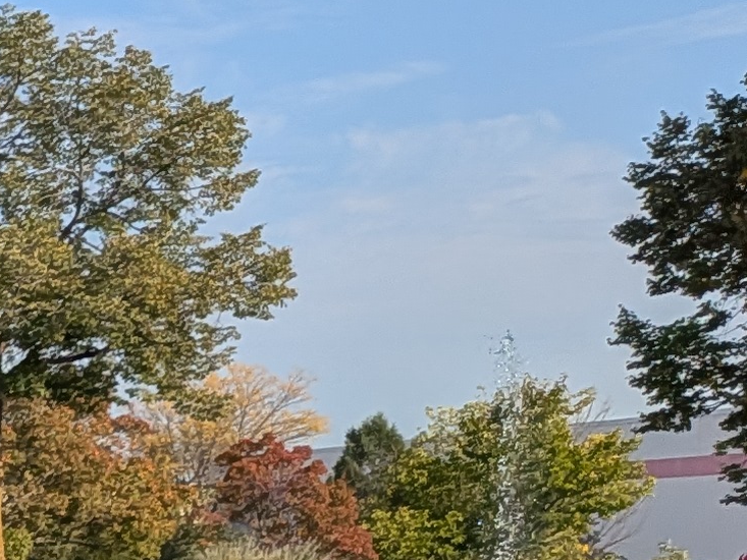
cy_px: 824
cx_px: -1284
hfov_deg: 11.3
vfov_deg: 10.9
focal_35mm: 131
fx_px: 2827
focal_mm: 4.53
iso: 29
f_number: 1.7
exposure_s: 1/17544
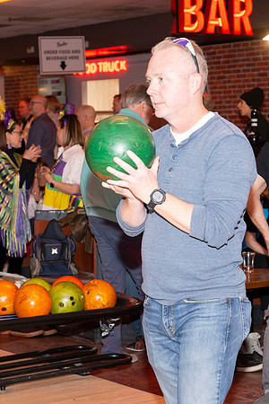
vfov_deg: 21.6
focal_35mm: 95
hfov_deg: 14.5
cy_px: 202
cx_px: 109
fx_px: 1059
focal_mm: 63
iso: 2000
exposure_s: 1/100
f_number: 5.6
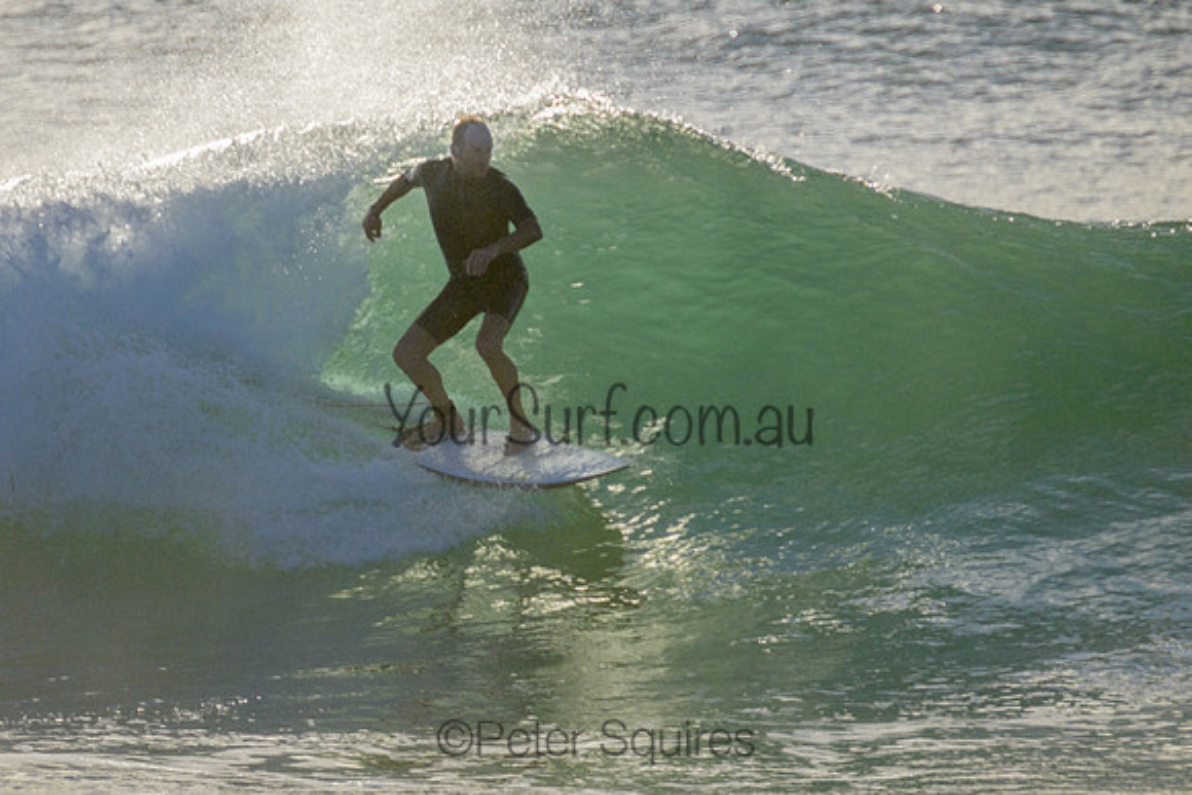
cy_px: 341
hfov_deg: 1.9
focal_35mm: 1094
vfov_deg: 1.3
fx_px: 36222
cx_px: 377
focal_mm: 800
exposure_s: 1/2000
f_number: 11
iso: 450
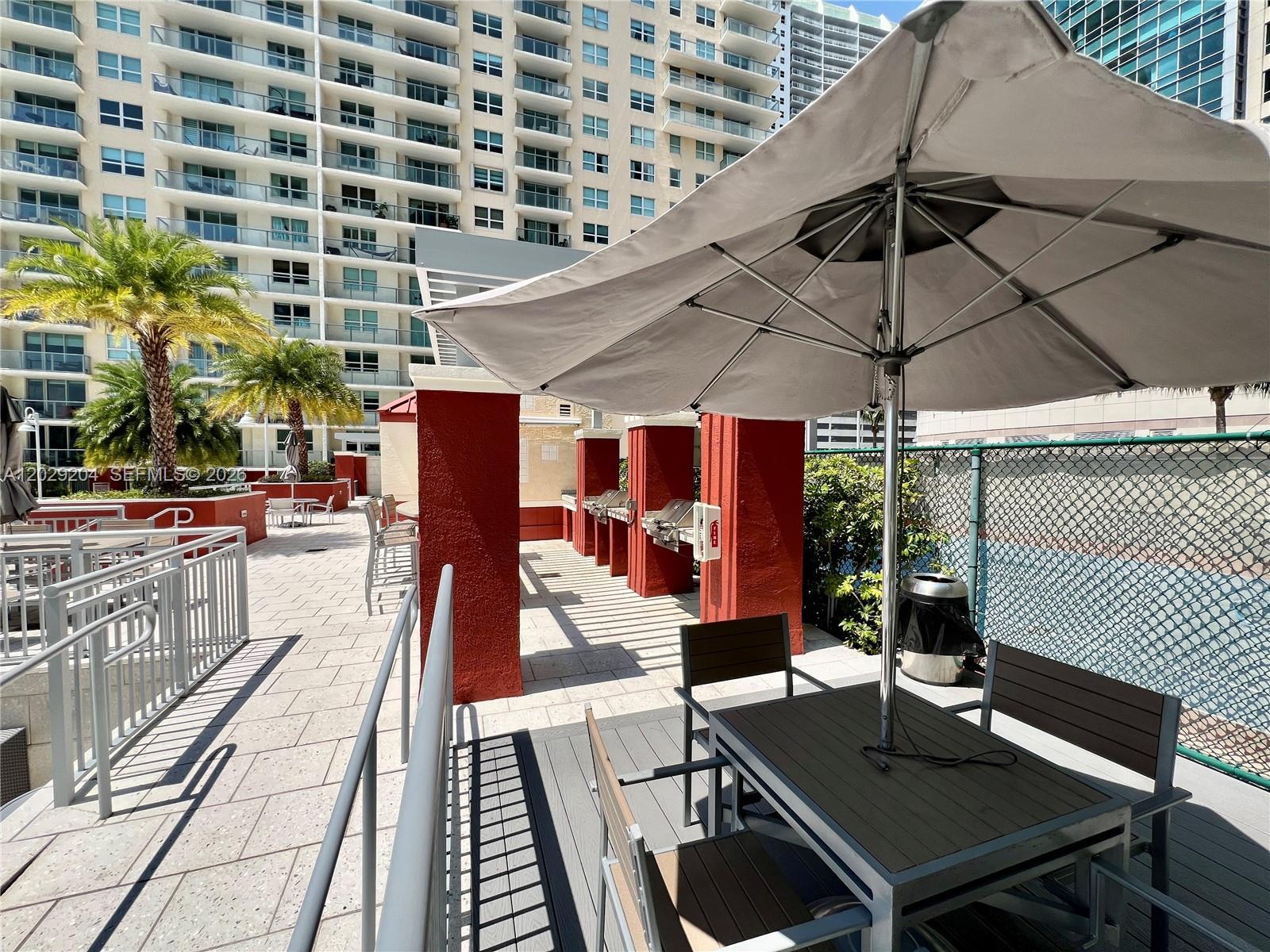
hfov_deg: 106.2
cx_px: 635
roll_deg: -1.0
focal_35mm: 13
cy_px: 476
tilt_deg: -2.5
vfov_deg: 89.9
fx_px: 477
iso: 32
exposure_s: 1/1263
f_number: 1.8
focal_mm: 1.57
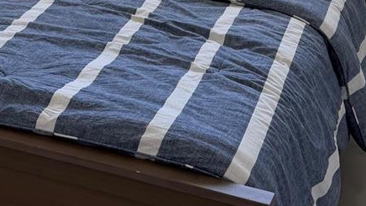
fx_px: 931
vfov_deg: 11.9
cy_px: -121
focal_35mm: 96
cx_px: 104
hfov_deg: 22.1
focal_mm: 6.76
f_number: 1.78
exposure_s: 1/510
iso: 100
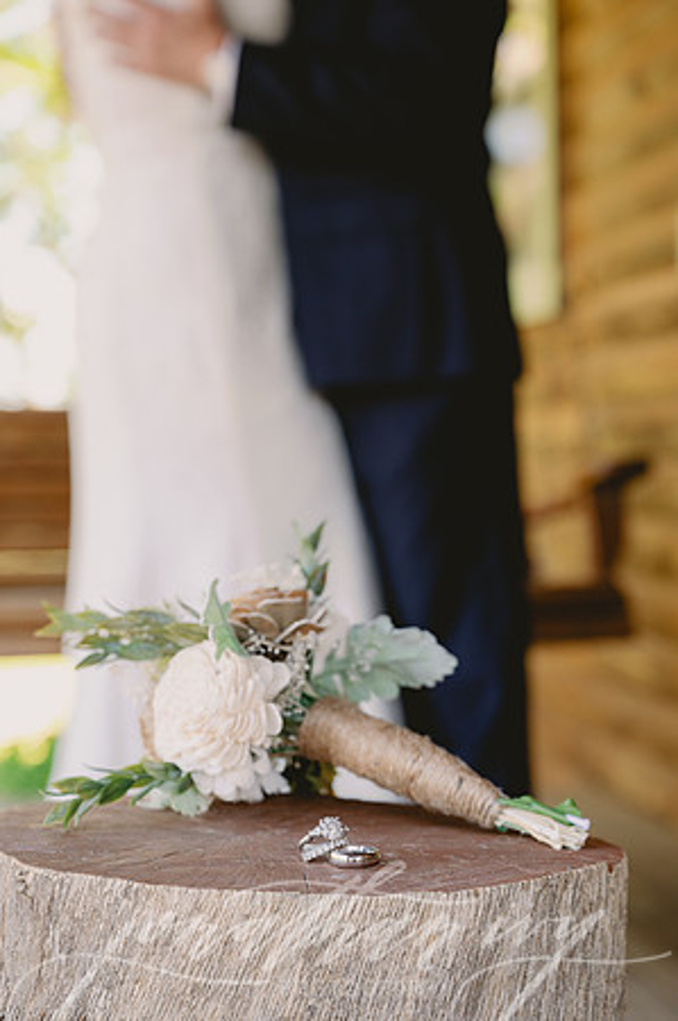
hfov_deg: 19.4
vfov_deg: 28.9
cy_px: 510
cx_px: 339
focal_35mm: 70
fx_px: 1982
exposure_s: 1/200
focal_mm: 70
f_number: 4.5
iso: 500
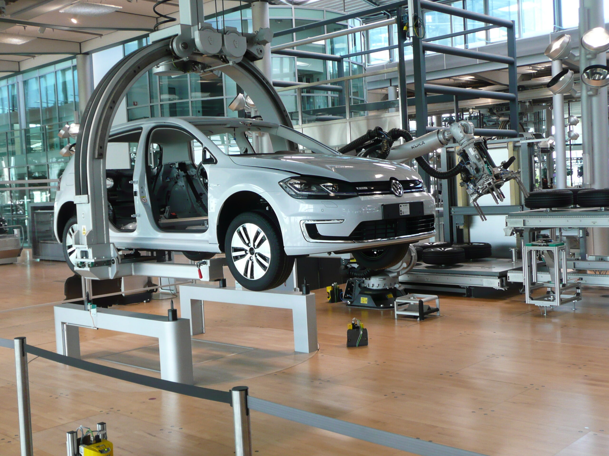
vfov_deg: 33.6
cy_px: 228
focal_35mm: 43
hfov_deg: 43.9
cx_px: 304
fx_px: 756
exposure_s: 1/30
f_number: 4
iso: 200
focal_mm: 7
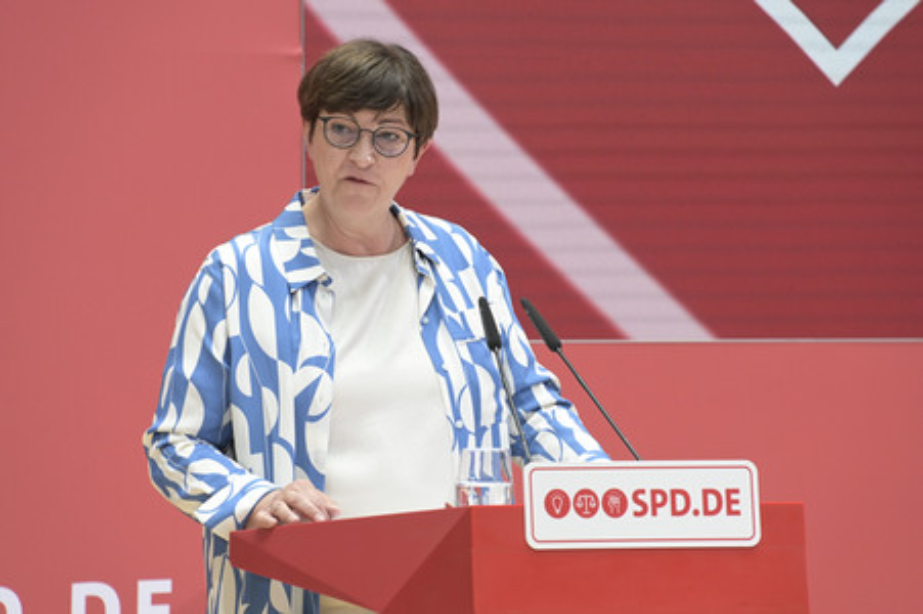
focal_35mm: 300
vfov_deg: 4.6
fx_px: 7686
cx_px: 462
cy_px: 307
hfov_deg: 6.9
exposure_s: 1/500
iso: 3200
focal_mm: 300
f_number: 8
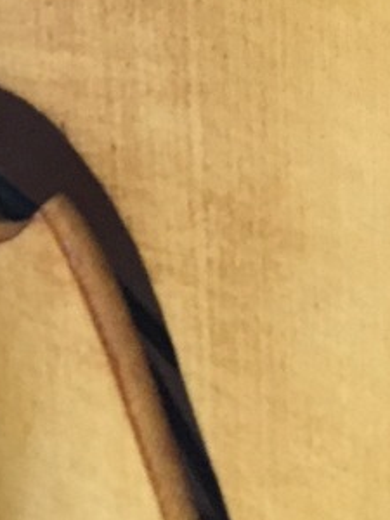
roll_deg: +19.4
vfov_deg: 19.1
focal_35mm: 99
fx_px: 1487
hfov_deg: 14.2
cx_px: -147
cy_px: -47
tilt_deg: -28.3
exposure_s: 1/25
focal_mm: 4.15
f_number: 2.2
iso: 250
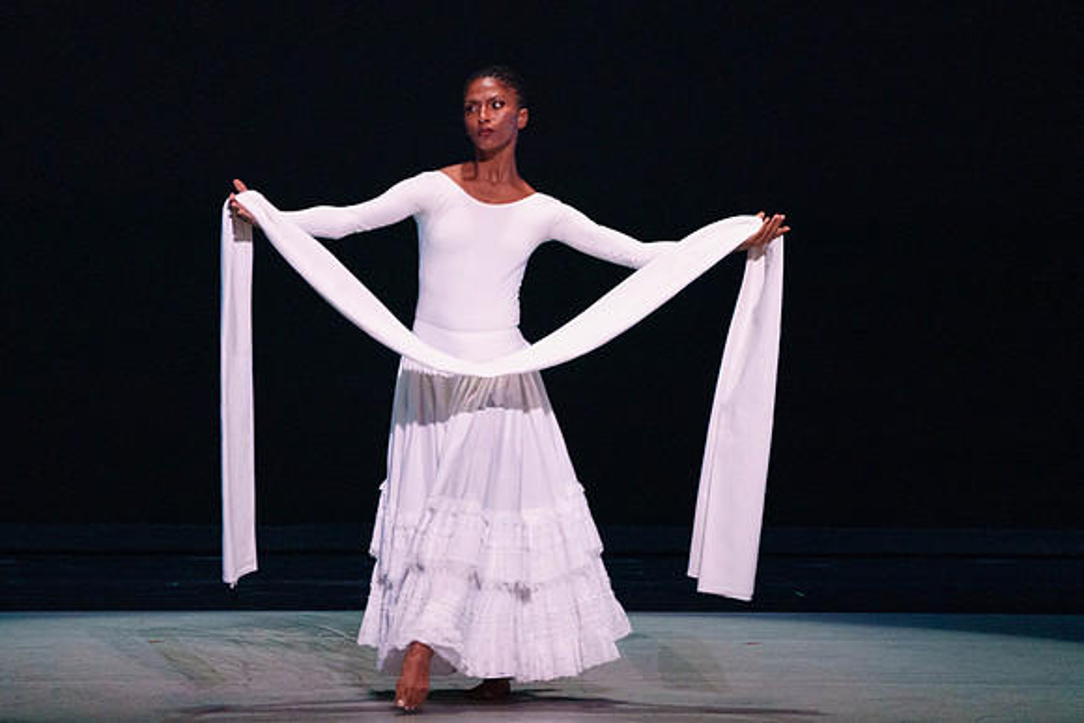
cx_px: 518
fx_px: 15099
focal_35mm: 501
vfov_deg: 2.7
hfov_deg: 4.1
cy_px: 361
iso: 5000
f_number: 6.3
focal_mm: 391
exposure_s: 1/400
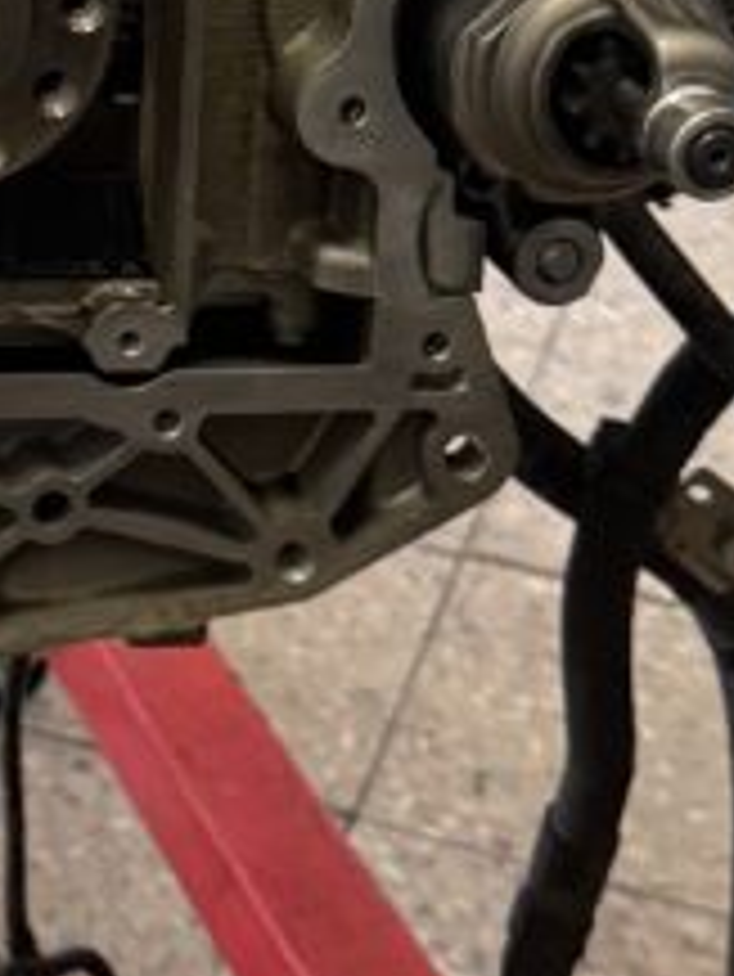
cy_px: -391
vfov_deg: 16.2
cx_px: -221
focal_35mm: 113
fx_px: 3192
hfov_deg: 12.7
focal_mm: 6.76
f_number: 1.78
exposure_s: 1/100
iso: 250
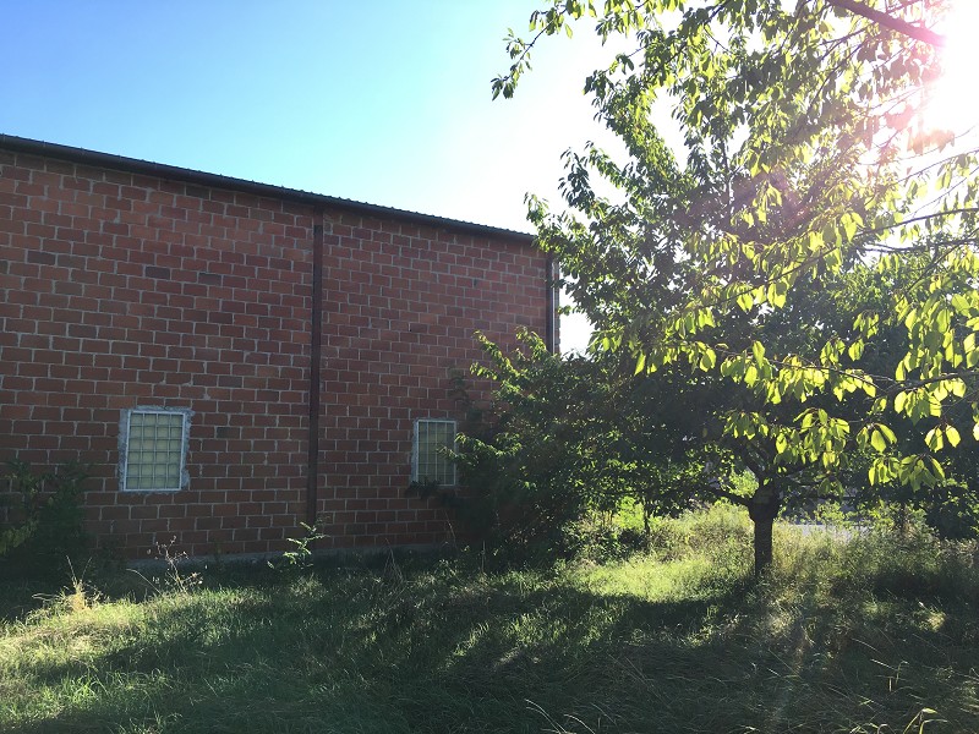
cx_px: 490
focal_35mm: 29
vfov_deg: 48.2
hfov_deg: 61.7
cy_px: 367
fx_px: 820
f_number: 2.2
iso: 25
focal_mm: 4.15
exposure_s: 1/416
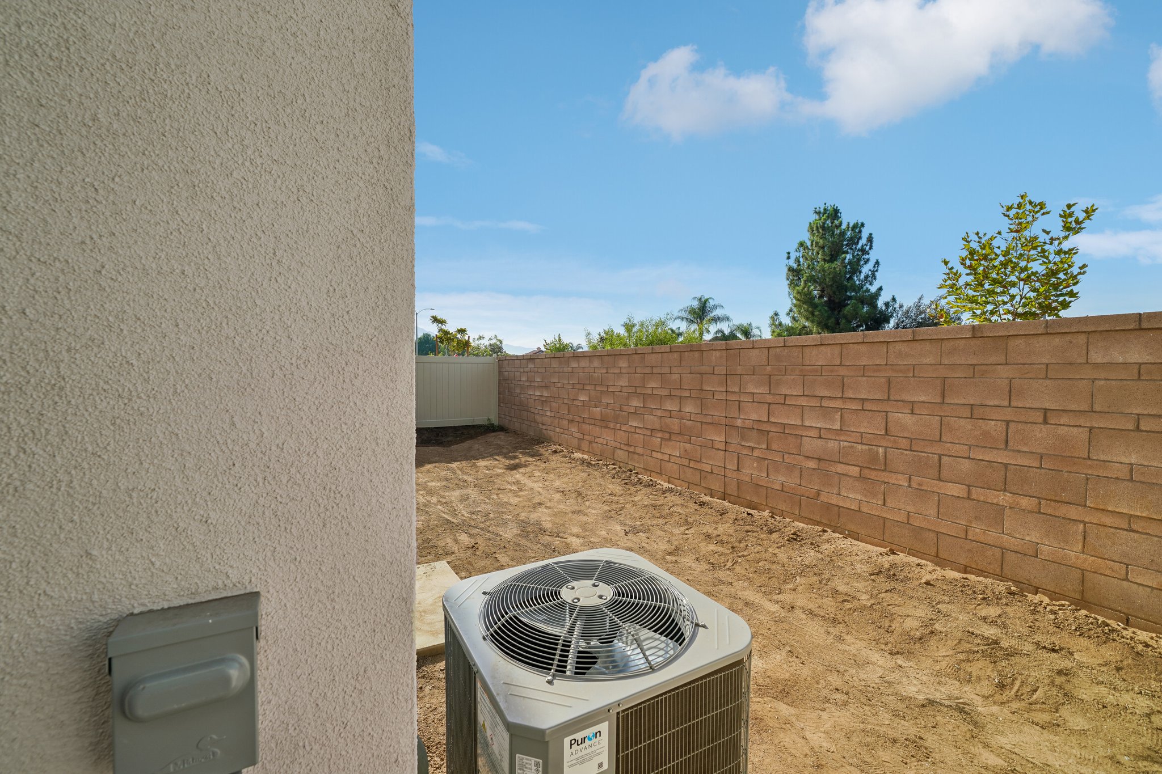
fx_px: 452
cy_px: 387
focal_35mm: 14
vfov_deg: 81.2
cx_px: 581
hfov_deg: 104.3
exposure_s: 1/250
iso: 100
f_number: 8
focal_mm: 14
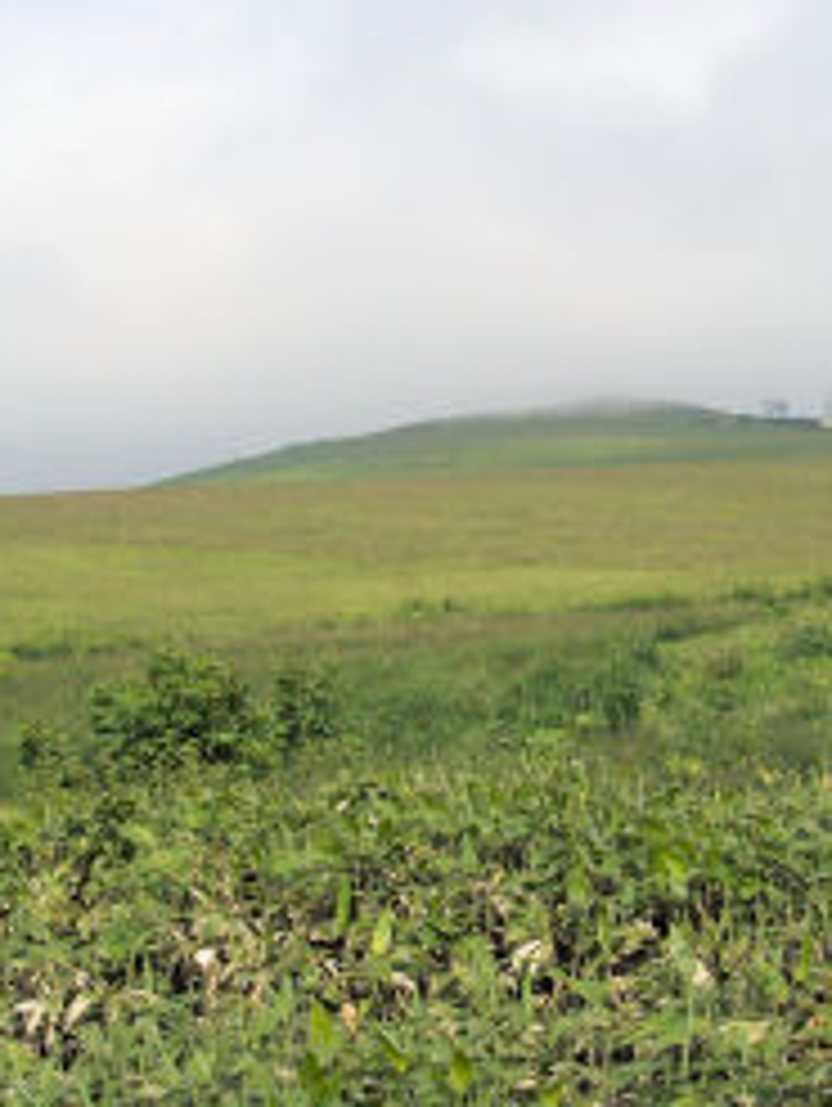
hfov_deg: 24.4
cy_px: 626
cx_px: 479
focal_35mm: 60
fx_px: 1919
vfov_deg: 32.1
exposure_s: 1/800
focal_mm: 5.8
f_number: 4.3
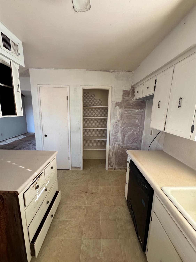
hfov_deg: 85.7
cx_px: 98
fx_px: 106
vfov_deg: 102.1
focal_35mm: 14
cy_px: 131
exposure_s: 1/71
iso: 320
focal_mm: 2.22
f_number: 2.2
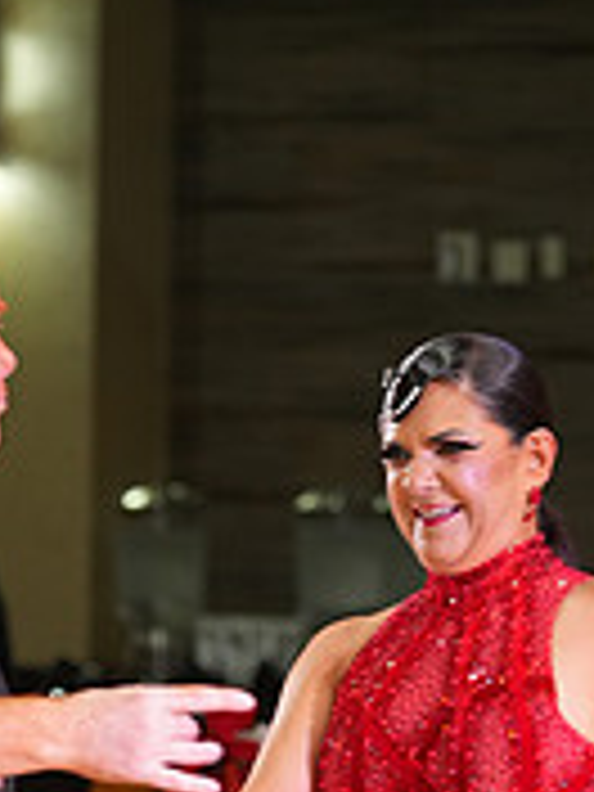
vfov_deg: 5.1
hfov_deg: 3.9
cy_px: 1134
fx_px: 8786
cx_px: 214
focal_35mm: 384
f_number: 4
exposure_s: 1/60
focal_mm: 121
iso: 640
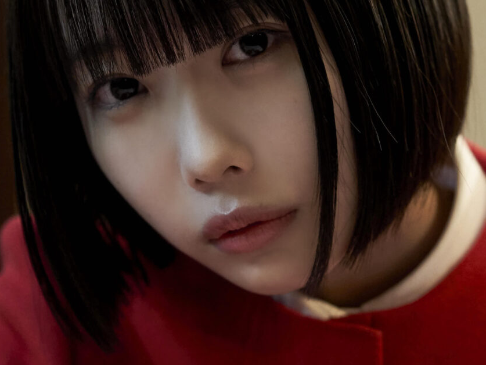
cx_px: 224
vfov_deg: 10.1
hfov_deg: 13.4
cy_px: 212
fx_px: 2064
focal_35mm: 147
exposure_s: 1/160
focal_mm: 50
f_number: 2
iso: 1000
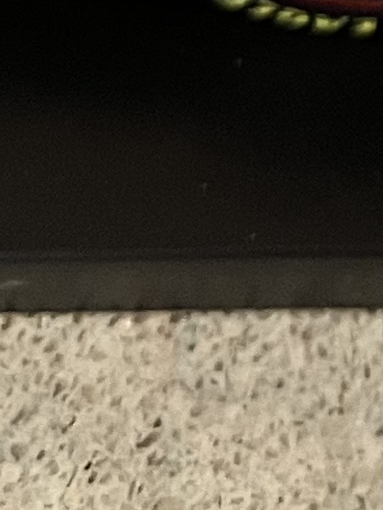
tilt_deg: -51.8
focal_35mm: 180
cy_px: -809
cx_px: 1047
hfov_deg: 7.5
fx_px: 2653
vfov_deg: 9.5
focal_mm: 5.7
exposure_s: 1/60
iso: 320
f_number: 1.5
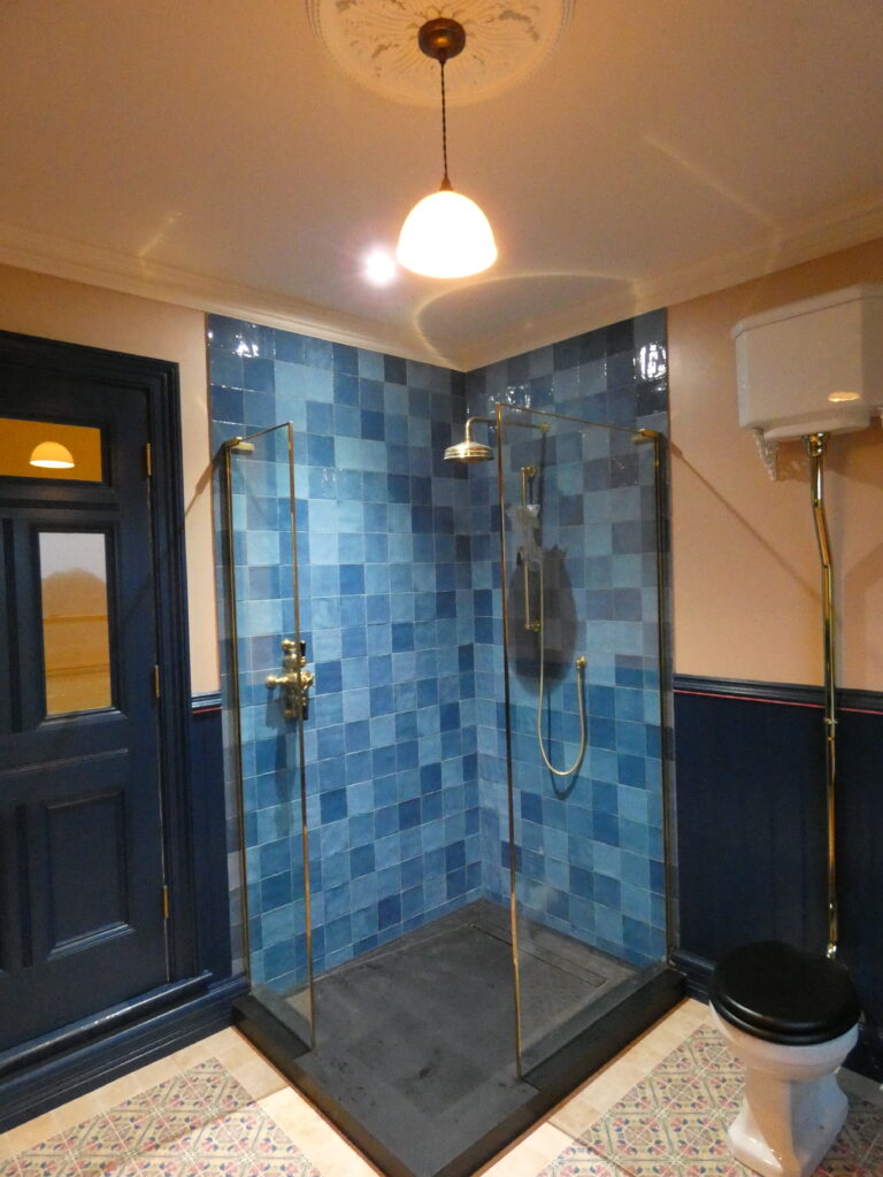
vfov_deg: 81.7
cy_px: 588
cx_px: 442
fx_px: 680
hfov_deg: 66.0
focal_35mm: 20
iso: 1600
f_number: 2.8
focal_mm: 3.6
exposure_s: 1/40
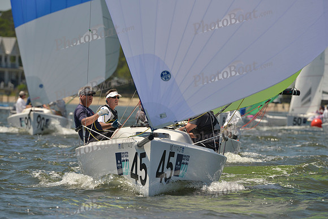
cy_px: 110
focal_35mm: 400
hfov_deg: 5.2
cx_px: 164
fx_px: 3645
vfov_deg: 3.4
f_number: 7.1
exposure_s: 1/1250
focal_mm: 400
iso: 200
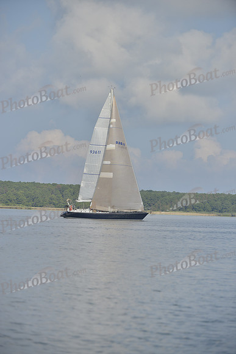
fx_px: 1965
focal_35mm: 200
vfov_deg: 10.3
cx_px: 118
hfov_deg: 6.9
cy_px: 177
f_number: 4.5
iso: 280
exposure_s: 1/3200
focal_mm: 200
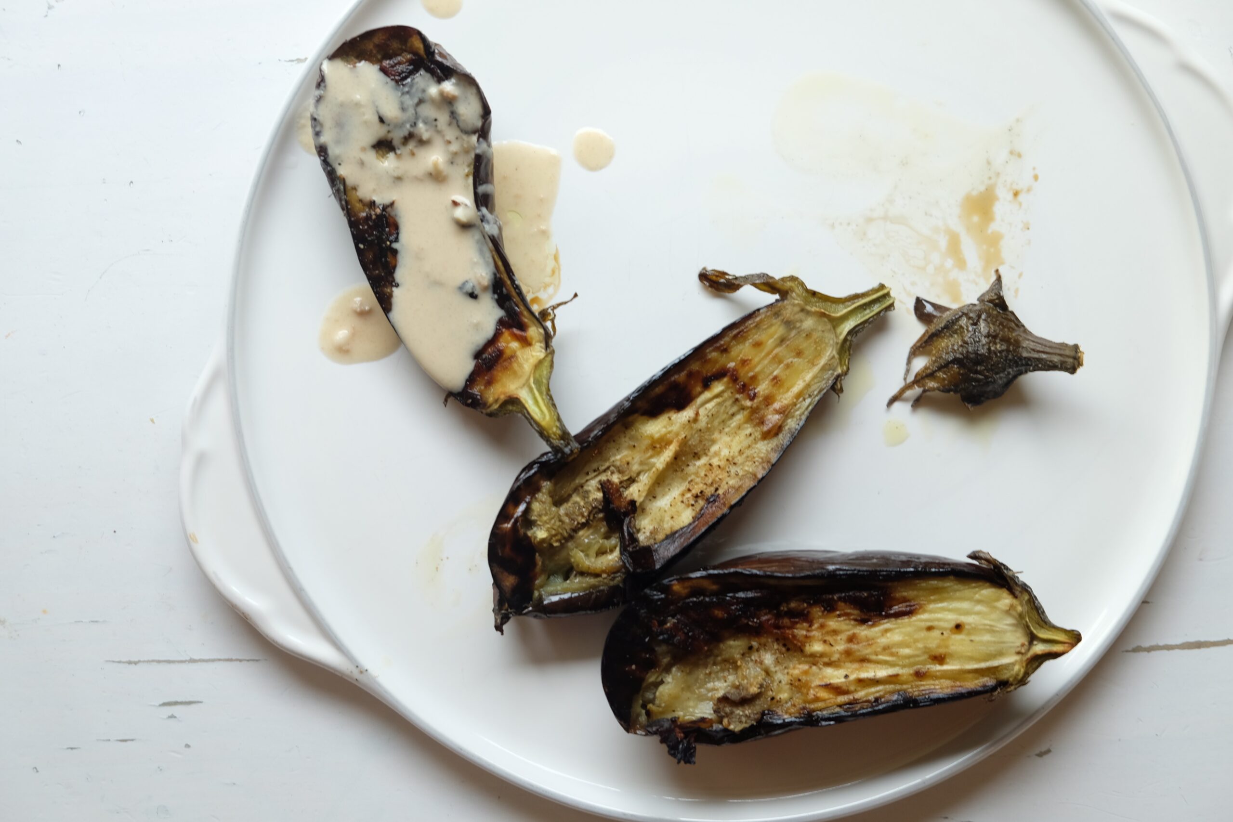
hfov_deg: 43.6
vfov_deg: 29.9
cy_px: 411
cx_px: 616
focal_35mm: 45
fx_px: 1541
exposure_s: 1/60
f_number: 3.6
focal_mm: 30.2
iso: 200
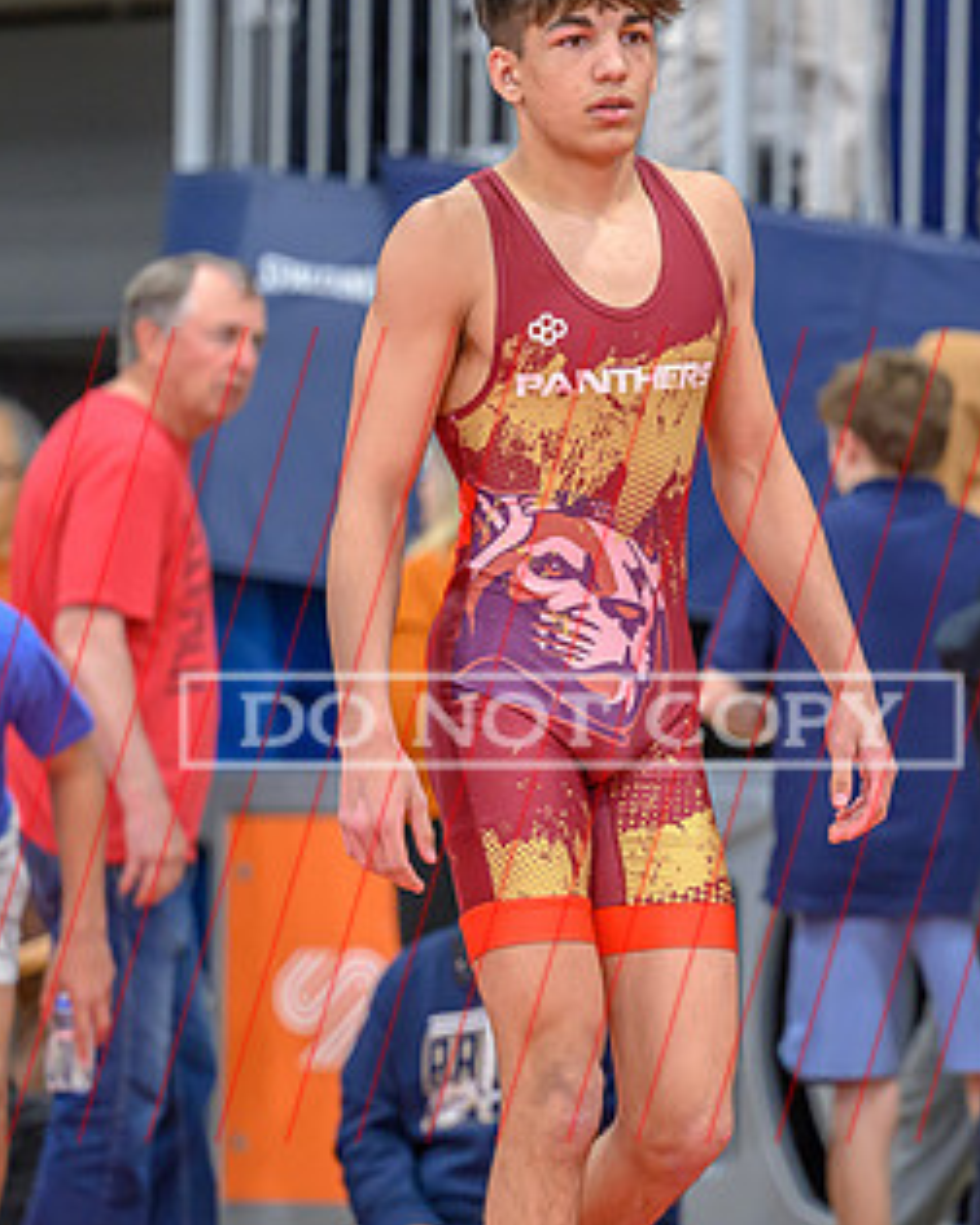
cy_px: 680
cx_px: 637
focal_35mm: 289
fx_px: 10478
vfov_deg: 6.7
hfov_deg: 5.4
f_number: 2.8
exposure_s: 1/640
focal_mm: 135
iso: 3200
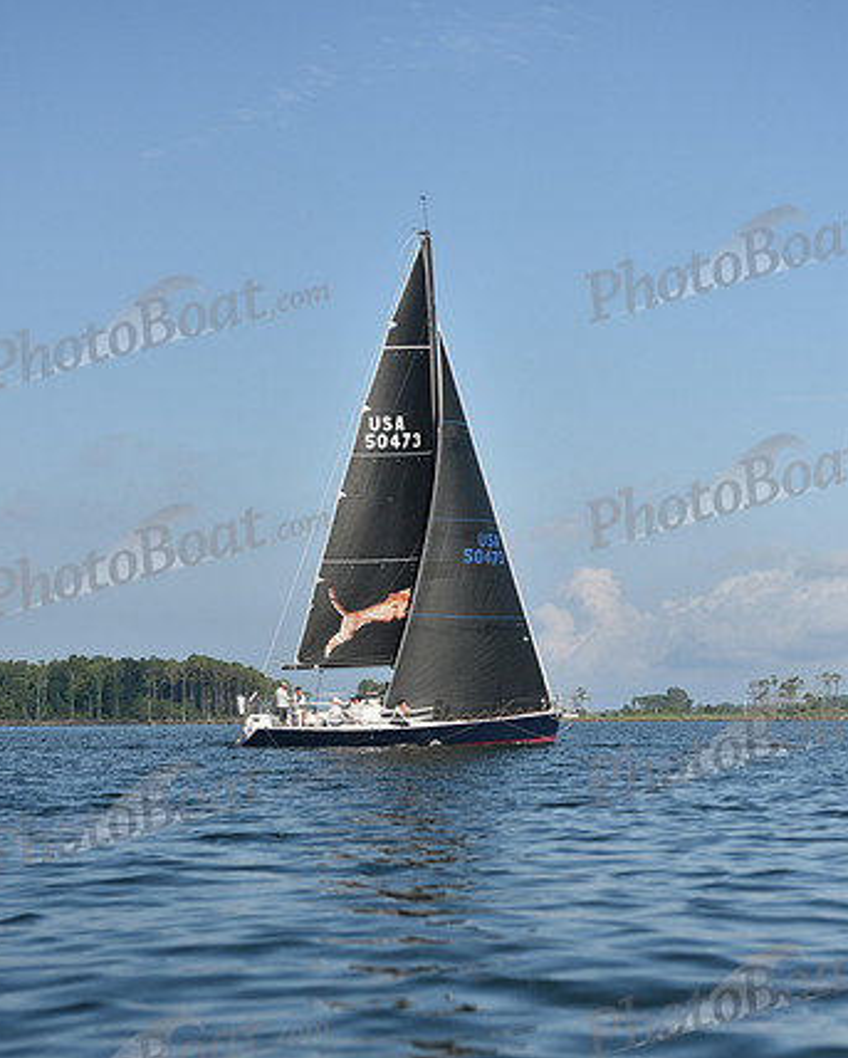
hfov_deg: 17.3
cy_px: 650
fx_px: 2789
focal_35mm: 89
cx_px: 459
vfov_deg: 21.4
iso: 320
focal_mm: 70
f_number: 3.2
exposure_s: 1/8000
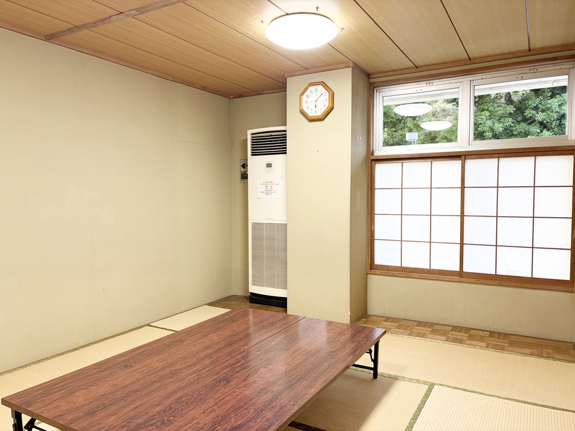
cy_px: 216
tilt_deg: -2.3
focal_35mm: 26
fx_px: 432
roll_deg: +0.7
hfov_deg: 67.3
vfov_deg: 53.1
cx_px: 288
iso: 80
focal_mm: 5.96
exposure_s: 1/50
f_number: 1.6
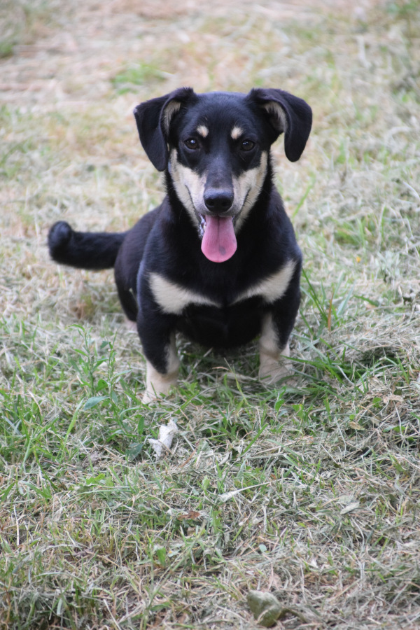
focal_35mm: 300
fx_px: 5250
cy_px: 315
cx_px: 210
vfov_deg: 6.9
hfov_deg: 4.6
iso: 3200
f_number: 6.3
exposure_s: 1/320
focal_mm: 200
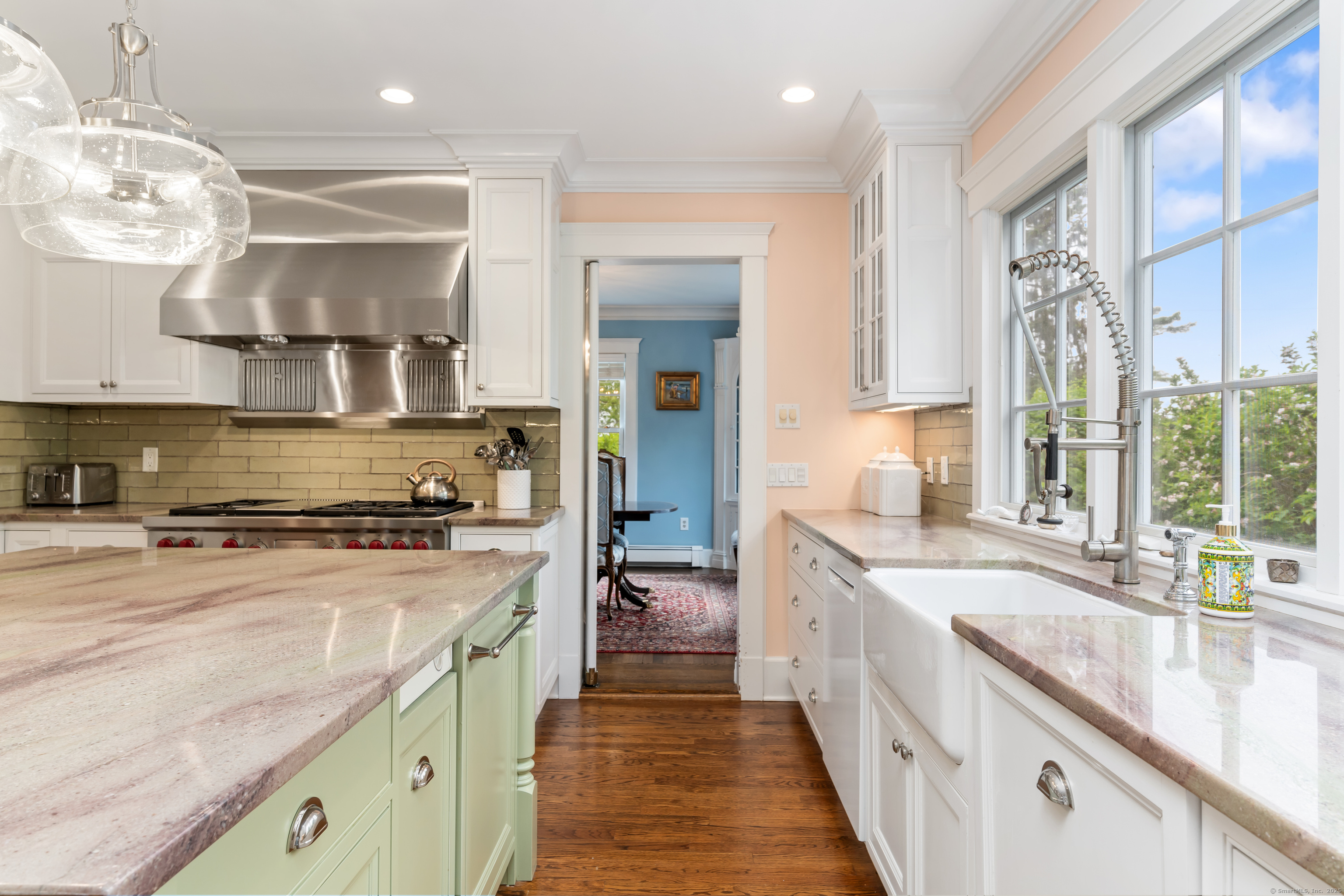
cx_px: 672
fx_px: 784
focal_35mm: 21
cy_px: 448
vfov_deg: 59.5
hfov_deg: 81.2
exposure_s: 1/10
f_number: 8
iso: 320
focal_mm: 21
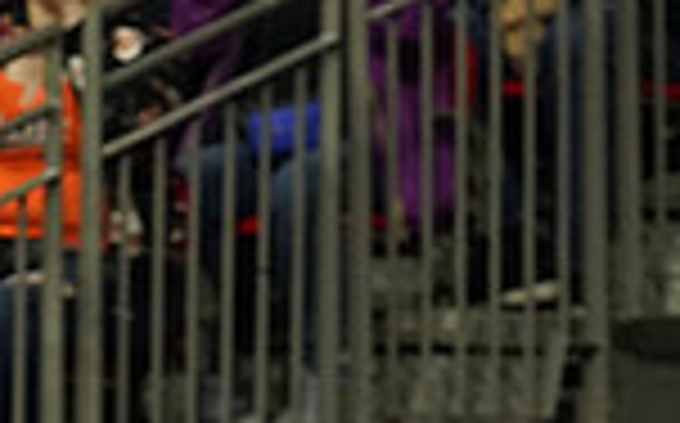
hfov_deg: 0.9
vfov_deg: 0.6
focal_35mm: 2356
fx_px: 43613
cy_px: 904
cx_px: 218
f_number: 4
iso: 5000
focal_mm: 600
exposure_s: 1/1600
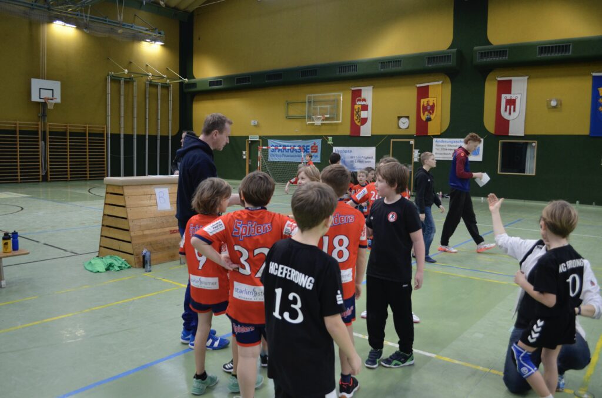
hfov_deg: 67.5
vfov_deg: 47.7
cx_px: 301
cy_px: 199
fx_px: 451
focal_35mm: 27
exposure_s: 1/400
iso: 1600
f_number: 3.5
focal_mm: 18
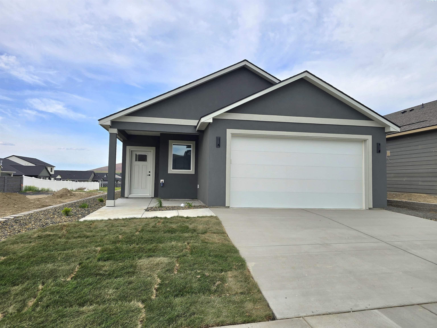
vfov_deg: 58.9
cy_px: 164
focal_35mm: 23
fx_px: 290
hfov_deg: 73.9
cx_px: 218
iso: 12
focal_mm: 6.3
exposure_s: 1/588
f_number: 1.7
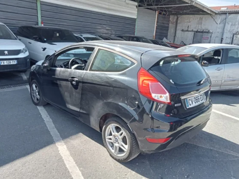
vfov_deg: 46.8
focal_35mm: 30
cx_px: 122
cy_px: 91
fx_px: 207
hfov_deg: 60.0
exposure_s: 1/308
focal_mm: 3.46
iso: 100
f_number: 2.2
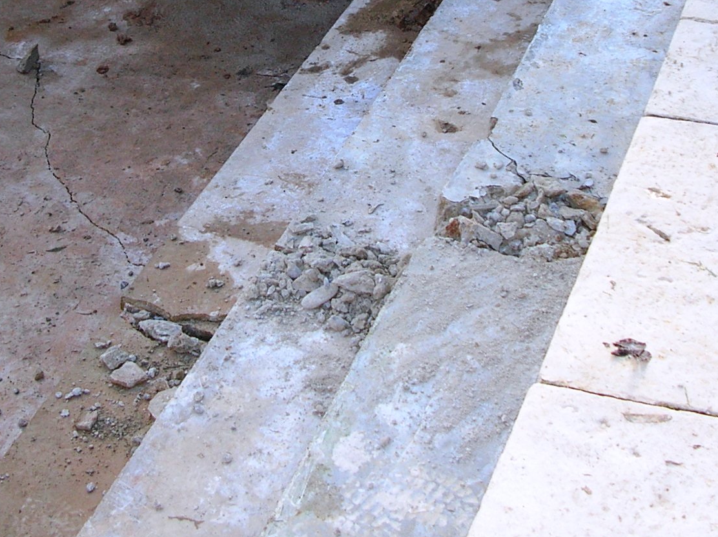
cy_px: 12
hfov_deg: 27.0
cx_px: 327
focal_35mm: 72
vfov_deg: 19.9
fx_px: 1492
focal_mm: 5.8
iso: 50
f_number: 2.8
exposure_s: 1/216
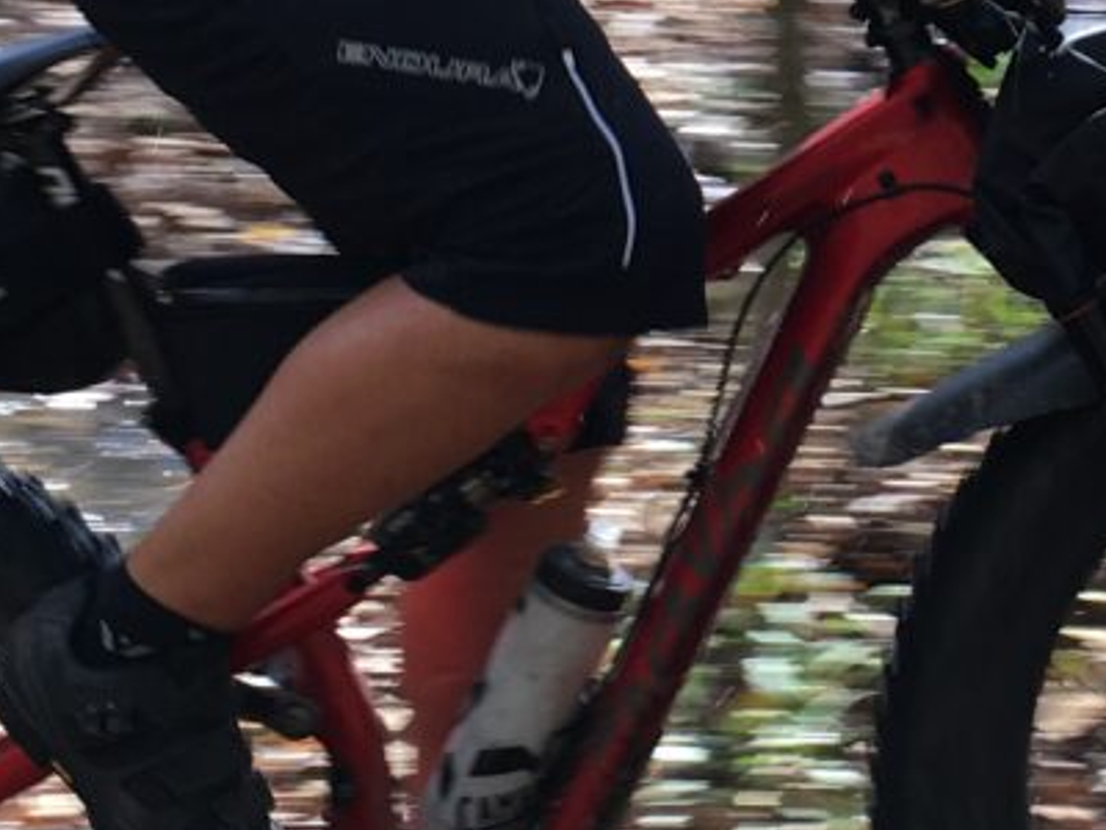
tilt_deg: -7.3
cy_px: -133
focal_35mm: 116
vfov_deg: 12.5
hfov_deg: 16.6
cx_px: 1092
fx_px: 3706
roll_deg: -9.1
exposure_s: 1/120
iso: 25
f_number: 2.2
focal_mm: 4.15
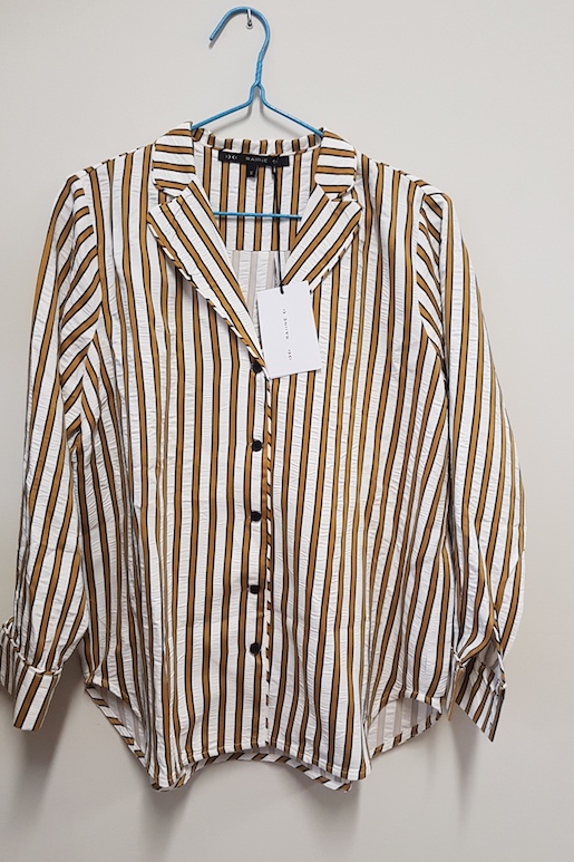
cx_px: 293
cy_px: 432
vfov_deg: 65.5
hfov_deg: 46.4
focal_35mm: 28
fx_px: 670
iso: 160
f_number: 1.7
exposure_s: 1/50
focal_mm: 4.2
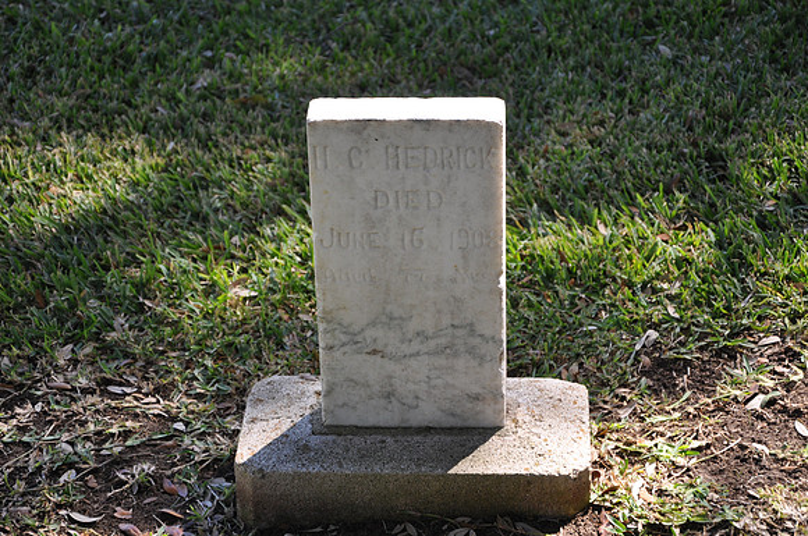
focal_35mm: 99
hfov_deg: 20.6
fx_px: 2219
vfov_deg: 13.8
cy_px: 268
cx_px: 404
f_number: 5.6
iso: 400
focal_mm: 66
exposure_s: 1/125
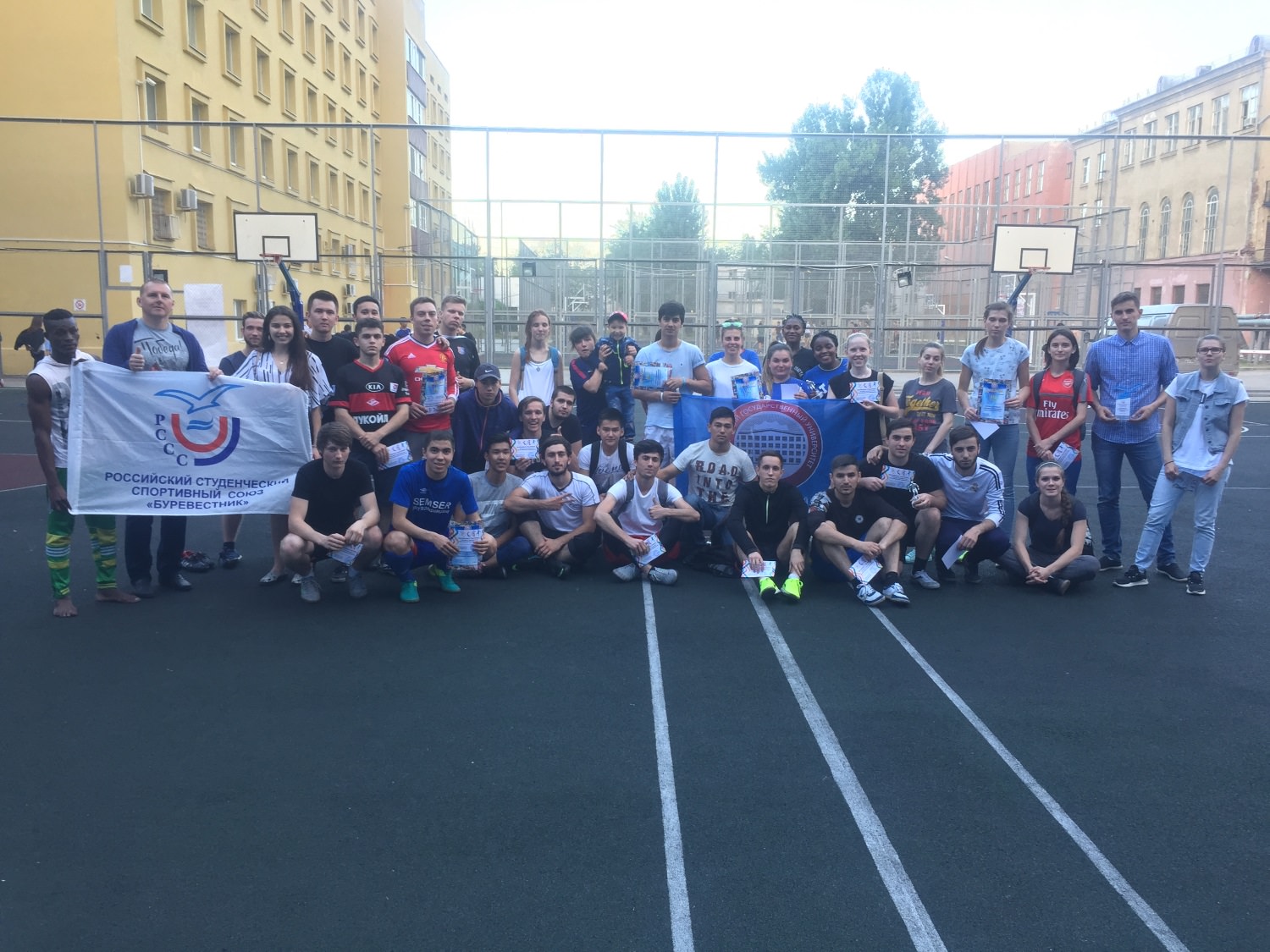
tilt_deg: -7.4
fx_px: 1064
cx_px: 635
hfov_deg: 61.7
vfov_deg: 48.2
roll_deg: -0.2
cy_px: 476
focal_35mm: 29
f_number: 2.2
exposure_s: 1/50
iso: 32
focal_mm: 4.15
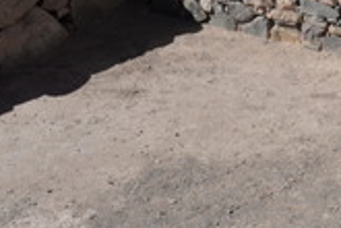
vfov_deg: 12.9
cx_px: 353
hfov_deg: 19.2
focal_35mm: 103
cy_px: -62
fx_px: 976
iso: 100
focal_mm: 34
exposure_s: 1/320
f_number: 9
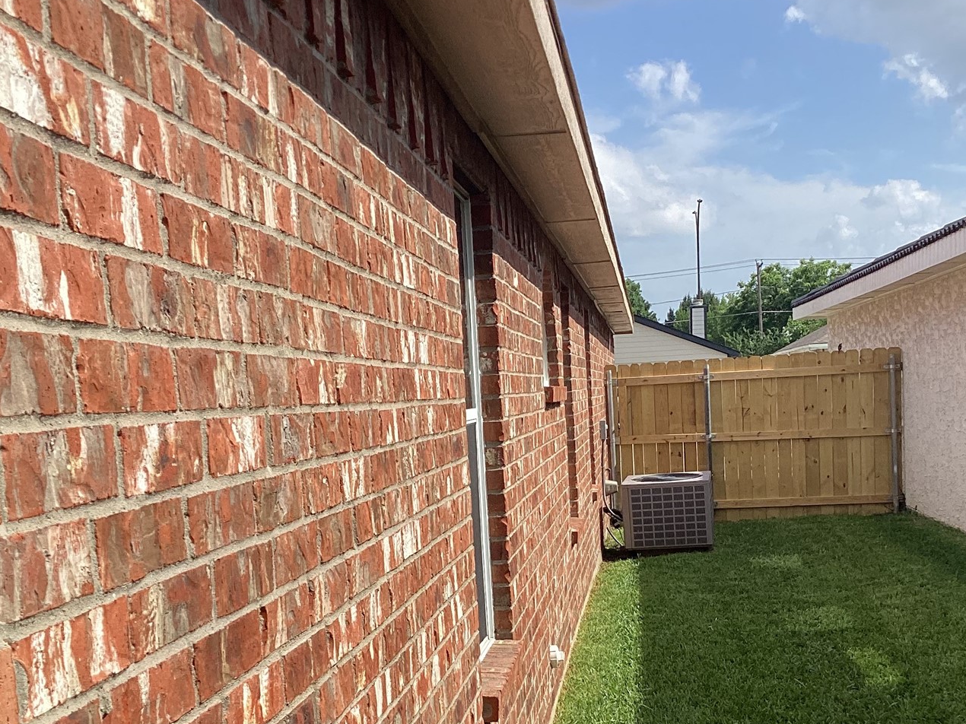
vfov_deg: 28.6
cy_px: 549
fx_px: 1395
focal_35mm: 50
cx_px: 510
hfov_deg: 38.2
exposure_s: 1/1274
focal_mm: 3.3
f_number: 2.4
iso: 25
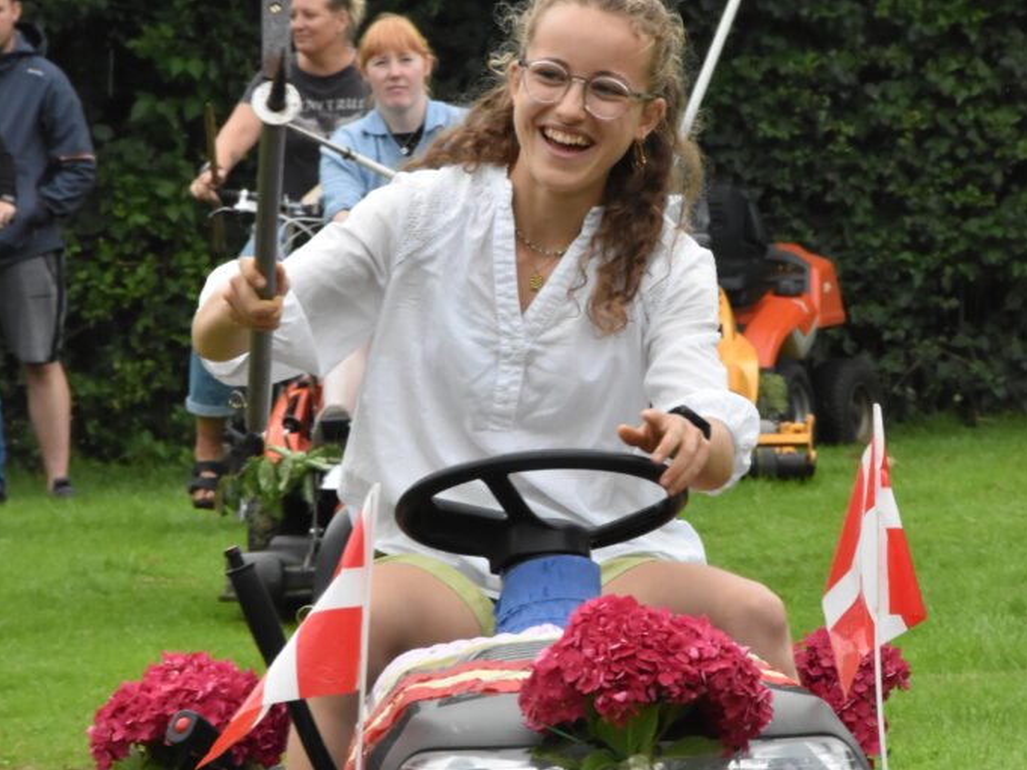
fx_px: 12878
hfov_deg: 4.6
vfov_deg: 3.4
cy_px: 360
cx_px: 514
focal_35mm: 434
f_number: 20
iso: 2200
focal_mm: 200
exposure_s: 1/200
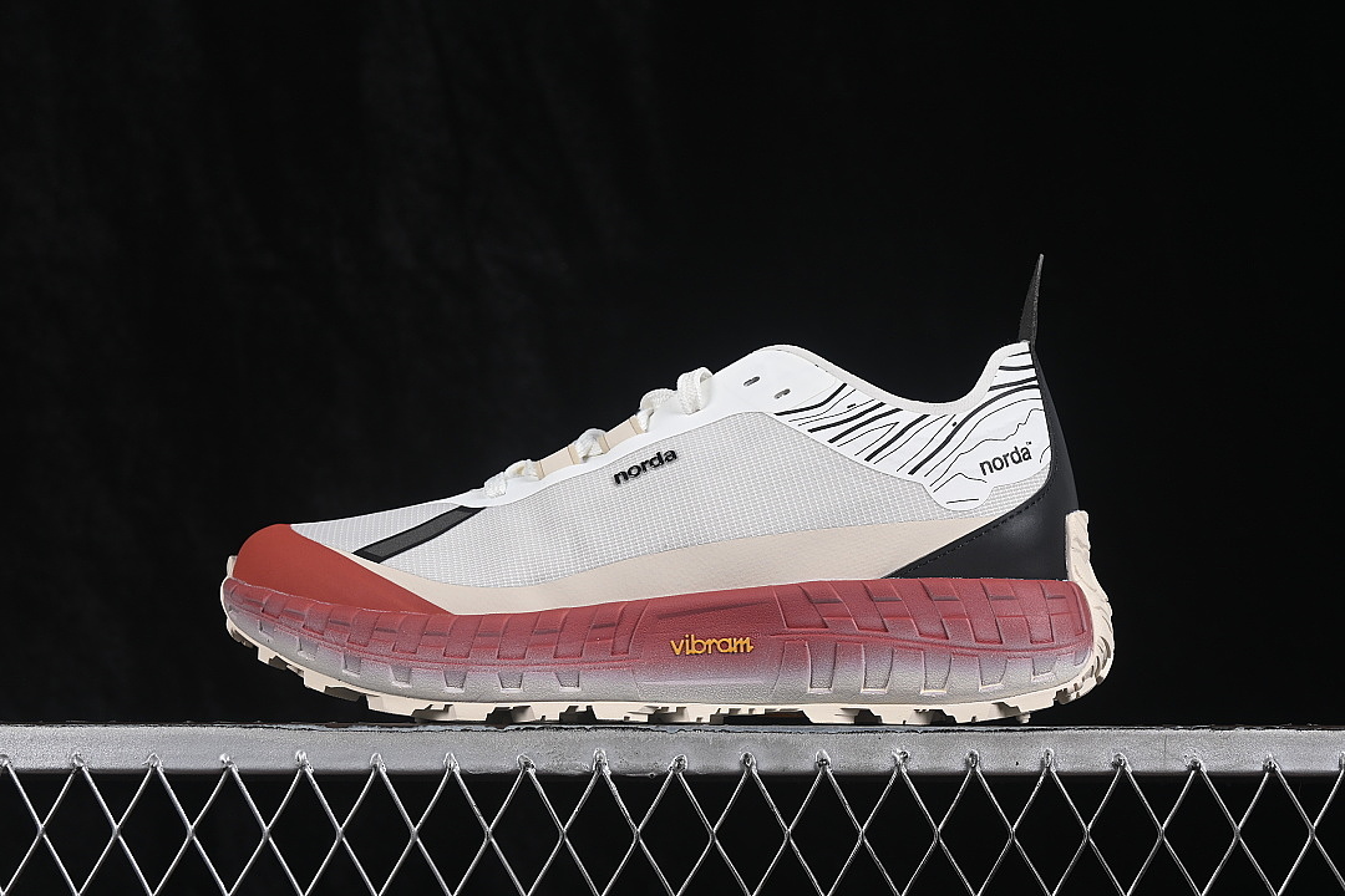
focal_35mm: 75
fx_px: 2802
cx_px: 672
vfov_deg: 18.2
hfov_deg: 27.0
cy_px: 448
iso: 160
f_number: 8
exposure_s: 1/80
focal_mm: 50
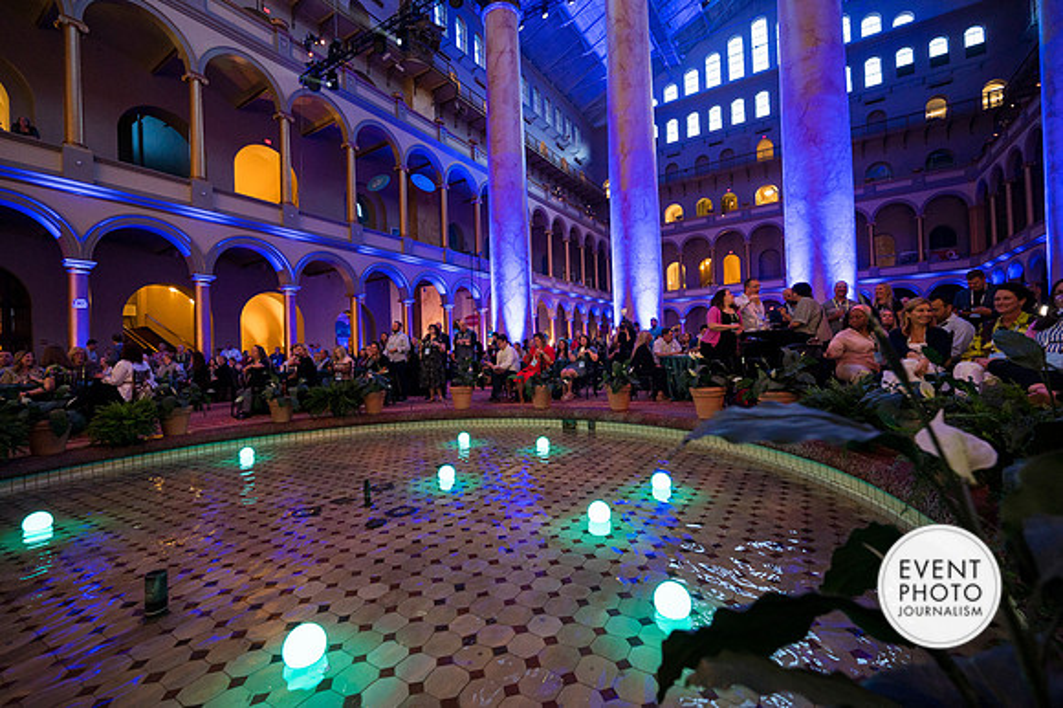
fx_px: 447
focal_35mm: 15
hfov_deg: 99.9
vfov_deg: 76.7
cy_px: 350
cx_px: 526
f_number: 4
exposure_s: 1/50
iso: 1600
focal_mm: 14
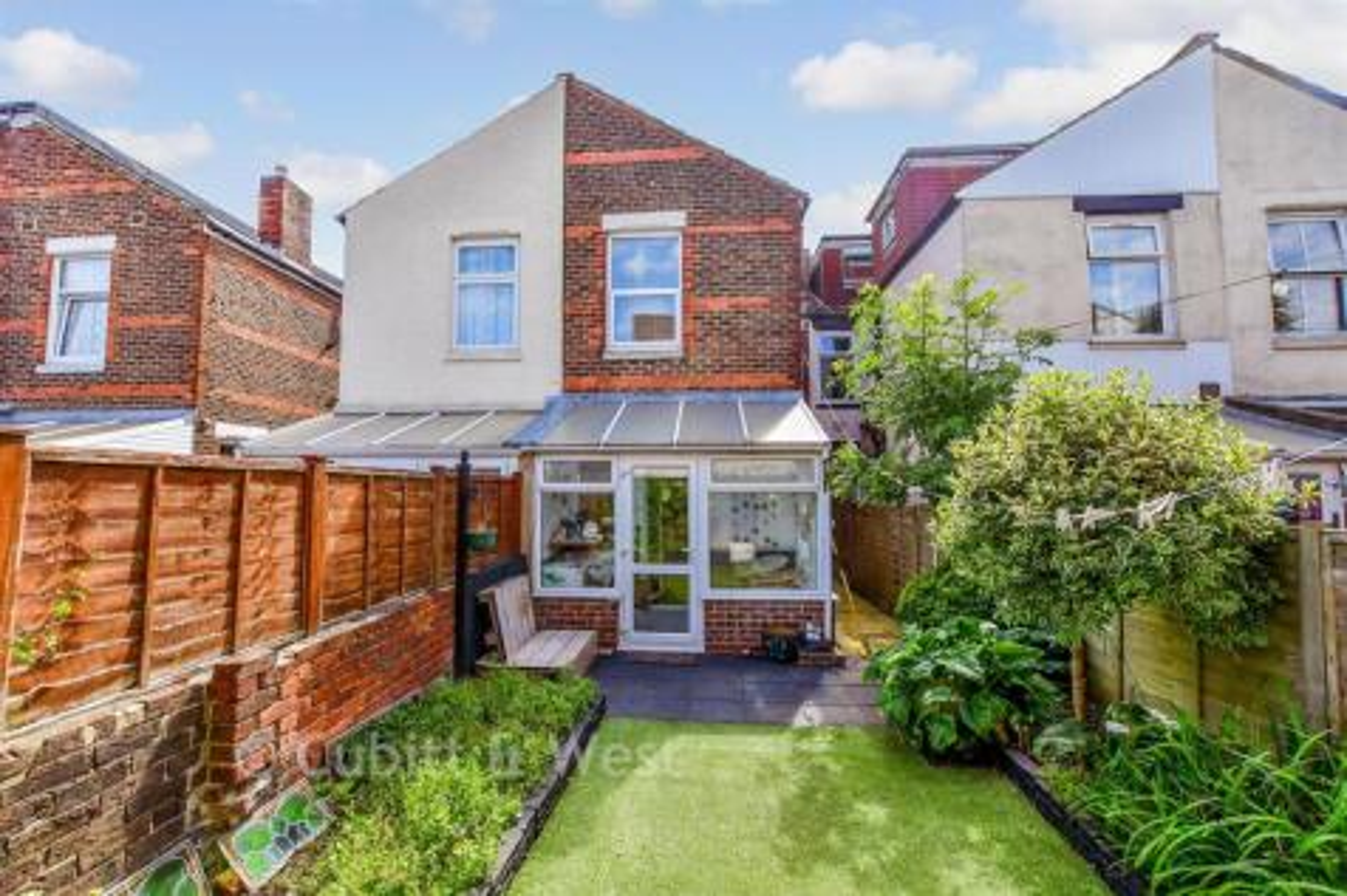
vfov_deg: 77.3
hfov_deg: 100.4
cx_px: 674
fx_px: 561
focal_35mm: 15
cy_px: 448
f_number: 8
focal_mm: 10
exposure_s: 1/400
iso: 400
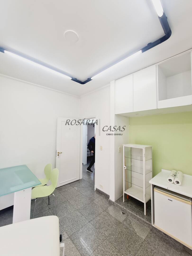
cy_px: 128
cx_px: 96
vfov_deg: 106.2
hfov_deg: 89.9
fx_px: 96
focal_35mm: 13
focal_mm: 2.2
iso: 100
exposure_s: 1/60
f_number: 2.2
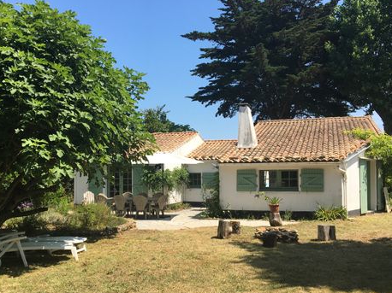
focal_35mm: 38
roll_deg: -0.1
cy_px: 170
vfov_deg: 37.6
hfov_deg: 48.9
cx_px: 180
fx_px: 430
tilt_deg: +3.5
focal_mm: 4.15
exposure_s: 1/1261
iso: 25
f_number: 2.2
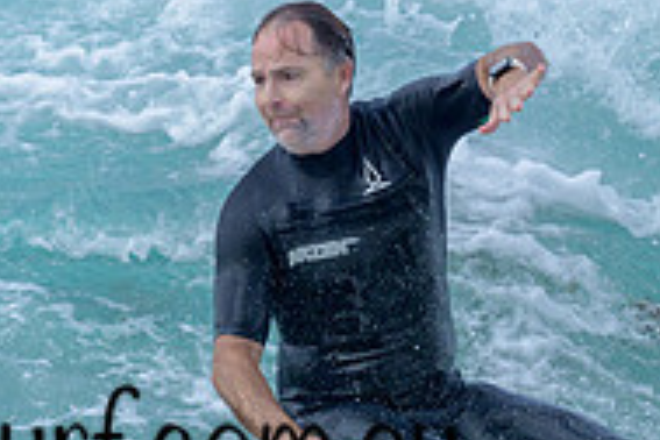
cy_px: 341
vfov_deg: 0.5
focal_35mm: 2966
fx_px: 54372
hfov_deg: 0.7
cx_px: 105
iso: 360
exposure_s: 1/2000
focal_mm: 800
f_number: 6.3
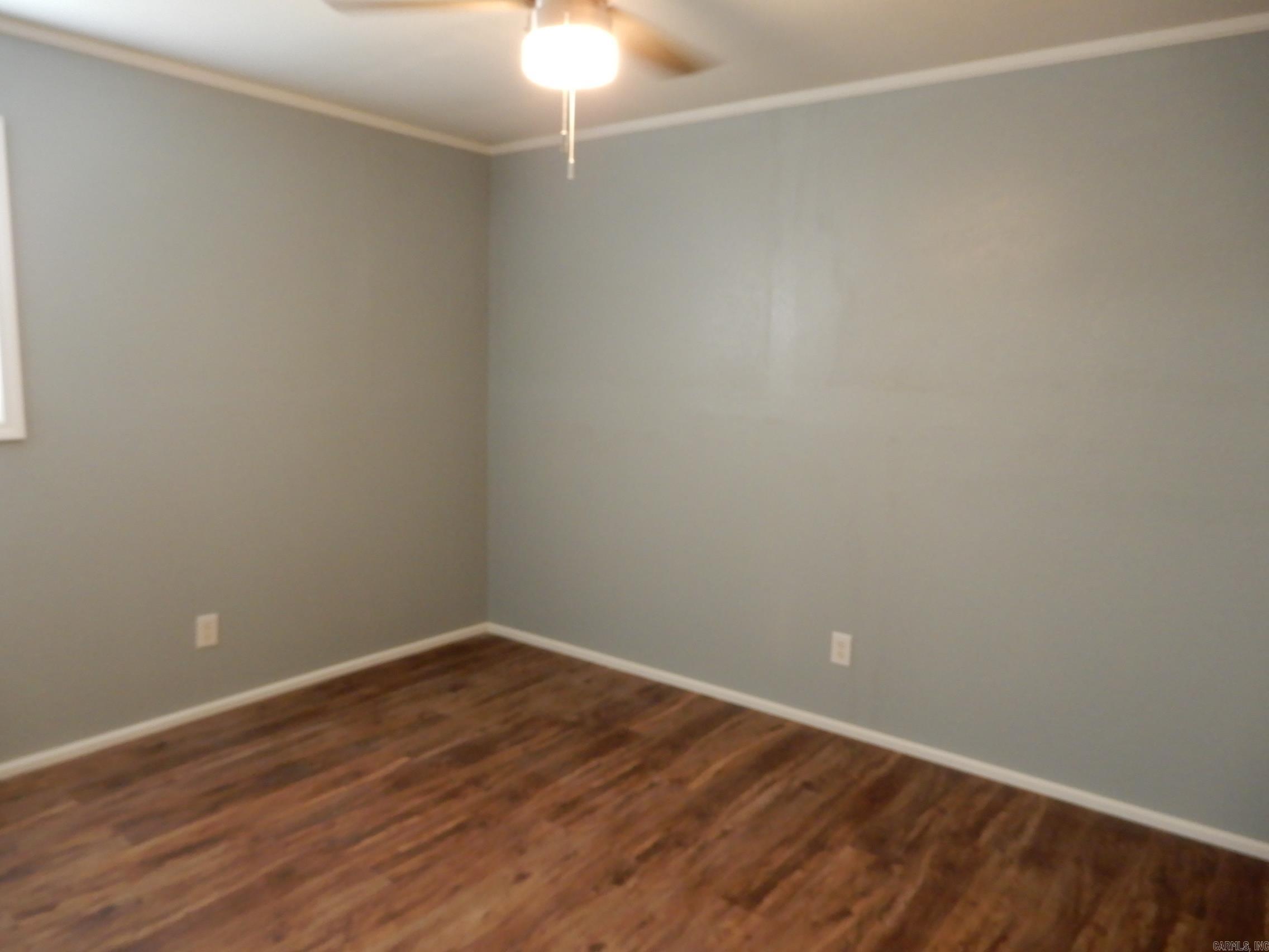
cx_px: 634
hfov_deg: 71.6
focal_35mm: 24
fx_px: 880
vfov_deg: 56.8
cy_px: 476
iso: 400
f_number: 3.4
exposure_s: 1/15
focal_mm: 4.3
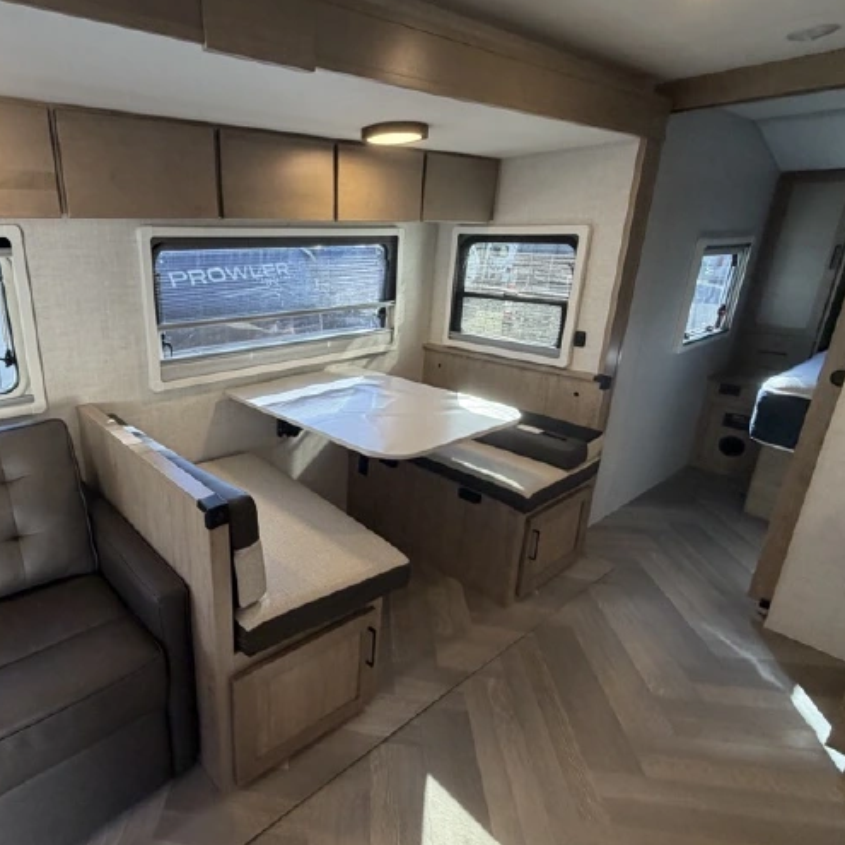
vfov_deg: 74.8
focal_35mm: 20
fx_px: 552
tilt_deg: -18.6
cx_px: 290
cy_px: 417
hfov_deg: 72.8
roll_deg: -0.3
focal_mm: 2.22
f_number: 2.2
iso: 160
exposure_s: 1/121
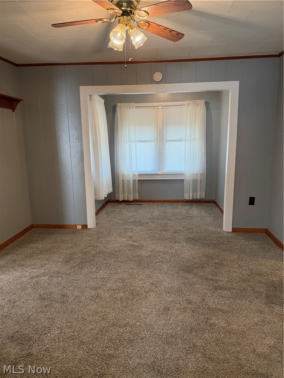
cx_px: 142
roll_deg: +0.6
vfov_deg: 71.6
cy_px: 189
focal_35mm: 24
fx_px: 263
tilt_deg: -10.2
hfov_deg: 56.8
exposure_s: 1/120
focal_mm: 6.76
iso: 250
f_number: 1.78
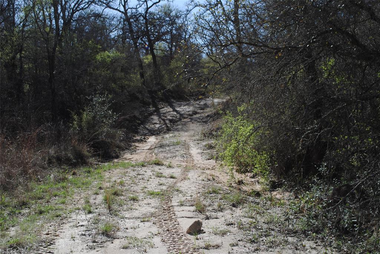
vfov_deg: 28.1
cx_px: 190
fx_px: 507
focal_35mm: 48
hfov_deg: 41.1
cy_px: 127
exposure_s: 1/250
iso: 100
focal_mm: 32
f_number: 8
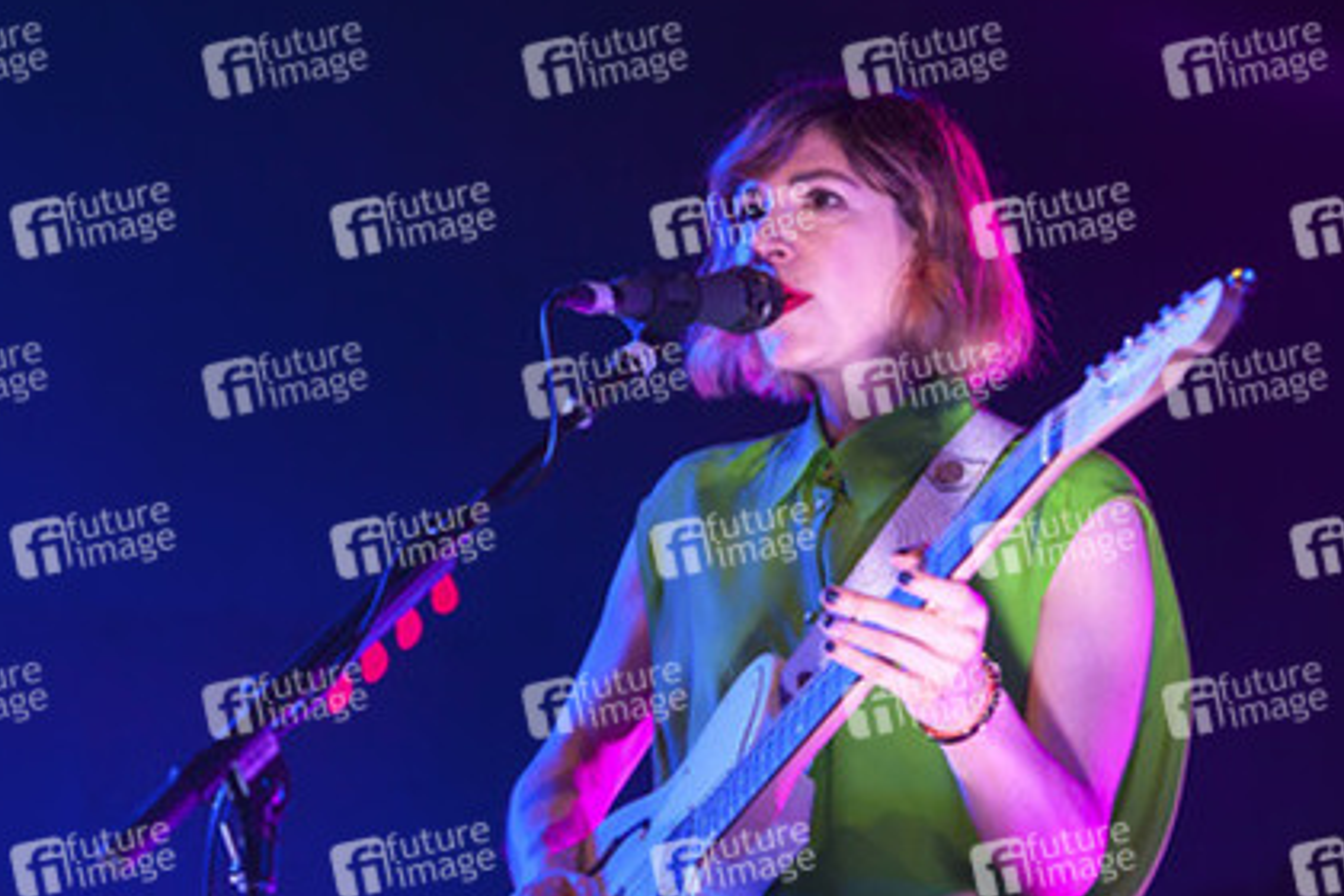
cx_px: 646
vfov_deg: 11.4
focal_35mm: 120
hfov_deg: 17.1
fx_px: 4480
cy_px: 461
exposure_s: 1/320
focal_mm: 112
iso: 1600
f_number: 2.8
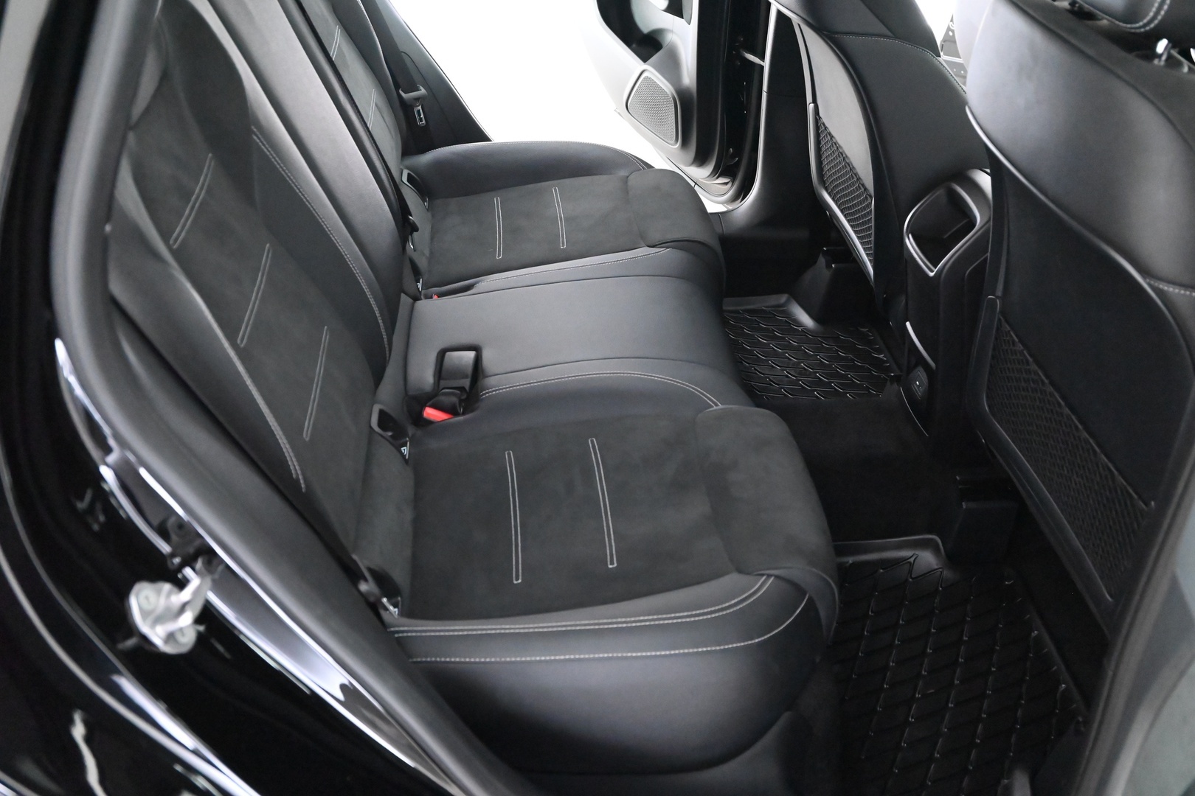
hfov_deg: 57.2
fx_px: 1095
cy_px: 398
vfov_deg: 40.0
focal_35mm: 33
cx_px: 598
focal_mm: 33
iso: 14400
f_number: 4.8
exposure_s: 1/60
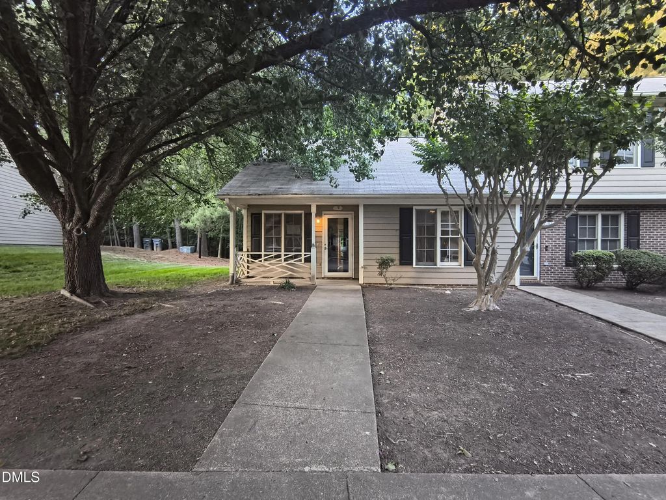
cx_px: 333
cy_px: 250
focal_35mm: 12
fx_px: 231
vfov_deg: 94.5
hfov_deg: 110.5
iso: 1067
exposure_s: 1/60
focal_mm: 2.13
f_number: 2.2
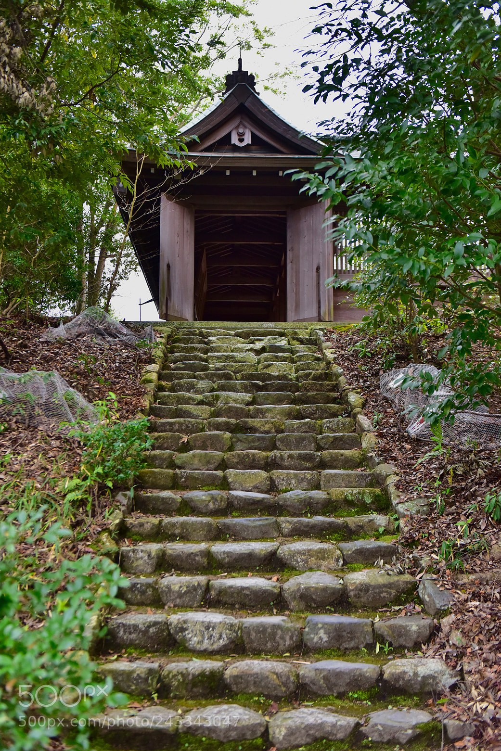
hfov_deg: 32.6
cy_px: 374
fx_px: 856
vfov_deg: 47.4
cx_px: 245
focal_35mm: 41
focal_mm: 40
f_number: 2.8
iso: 1000
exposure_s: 1/400
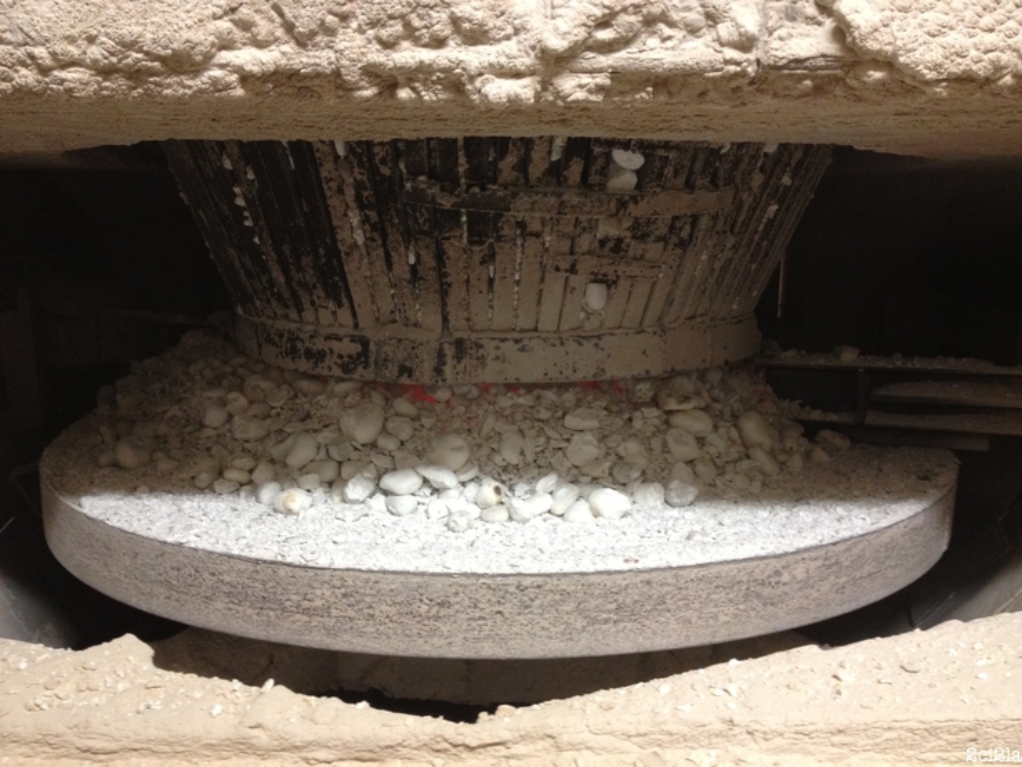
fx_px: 1033
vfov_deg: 40.7
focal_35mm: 35
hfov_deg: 52.6
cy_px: 384
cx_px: 511
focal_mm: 4.28
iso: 250
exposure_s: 1/20
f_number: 2.4
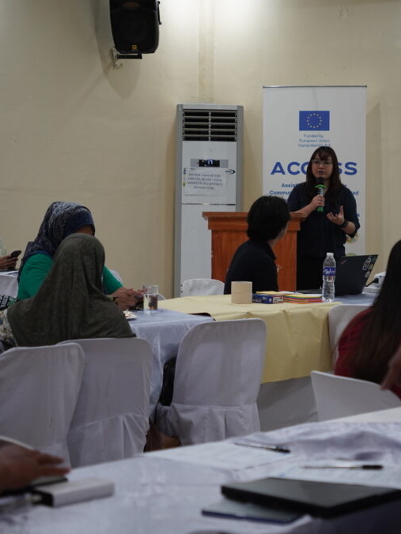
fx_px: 1331
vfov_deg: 22.7
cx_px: 286
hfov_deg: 17.1
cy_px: 268
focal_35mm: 86
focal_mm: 39.4
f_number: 2.8
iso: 500
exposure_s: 1/160
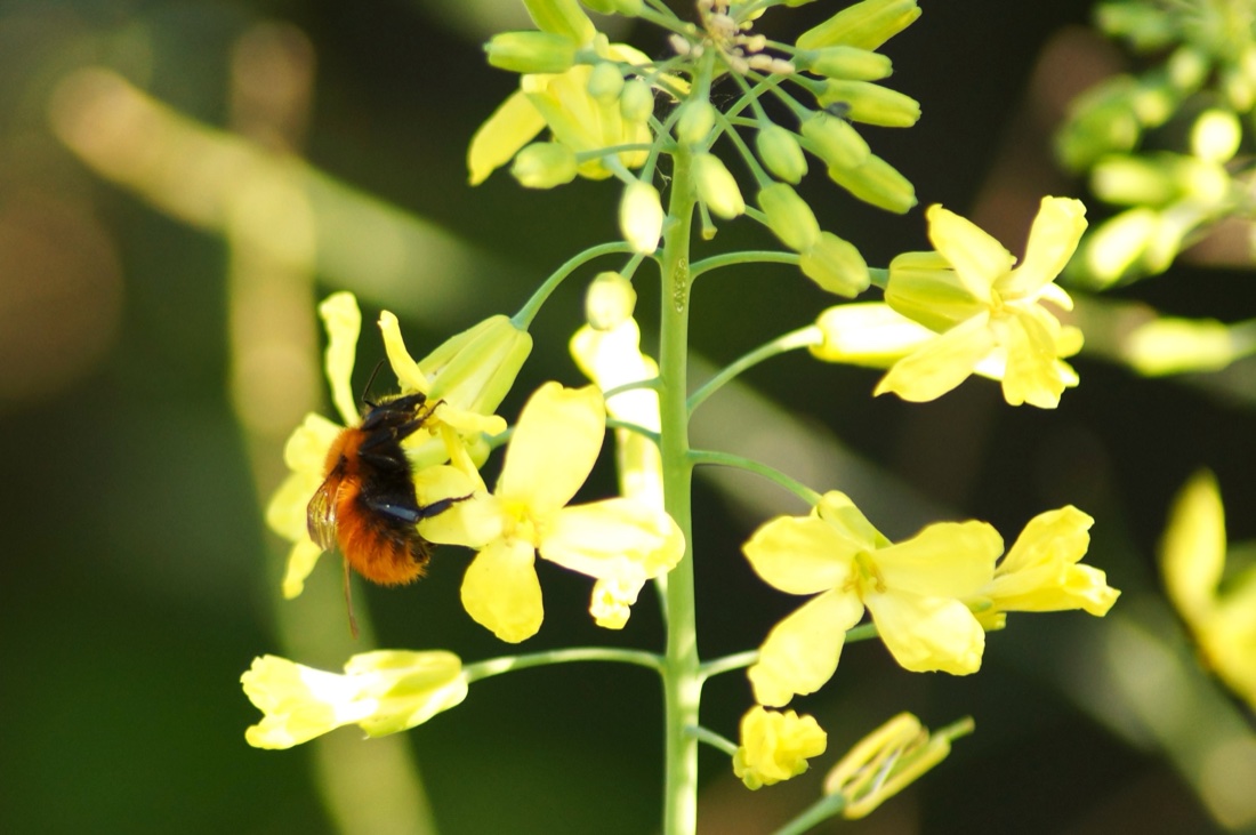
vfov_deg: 4.4
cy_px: 418
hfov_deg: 6.5
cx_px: 628
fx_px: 10978
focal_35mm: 315
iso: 400
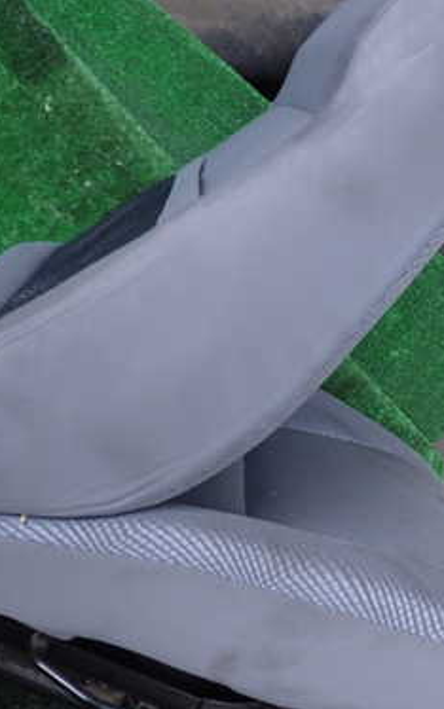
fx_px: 987
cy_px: 349
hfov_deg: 25.2
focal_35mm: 51
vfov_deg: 39.6
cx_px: 315
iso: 200
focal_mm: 5.4
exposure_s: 1/60
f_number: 2.3
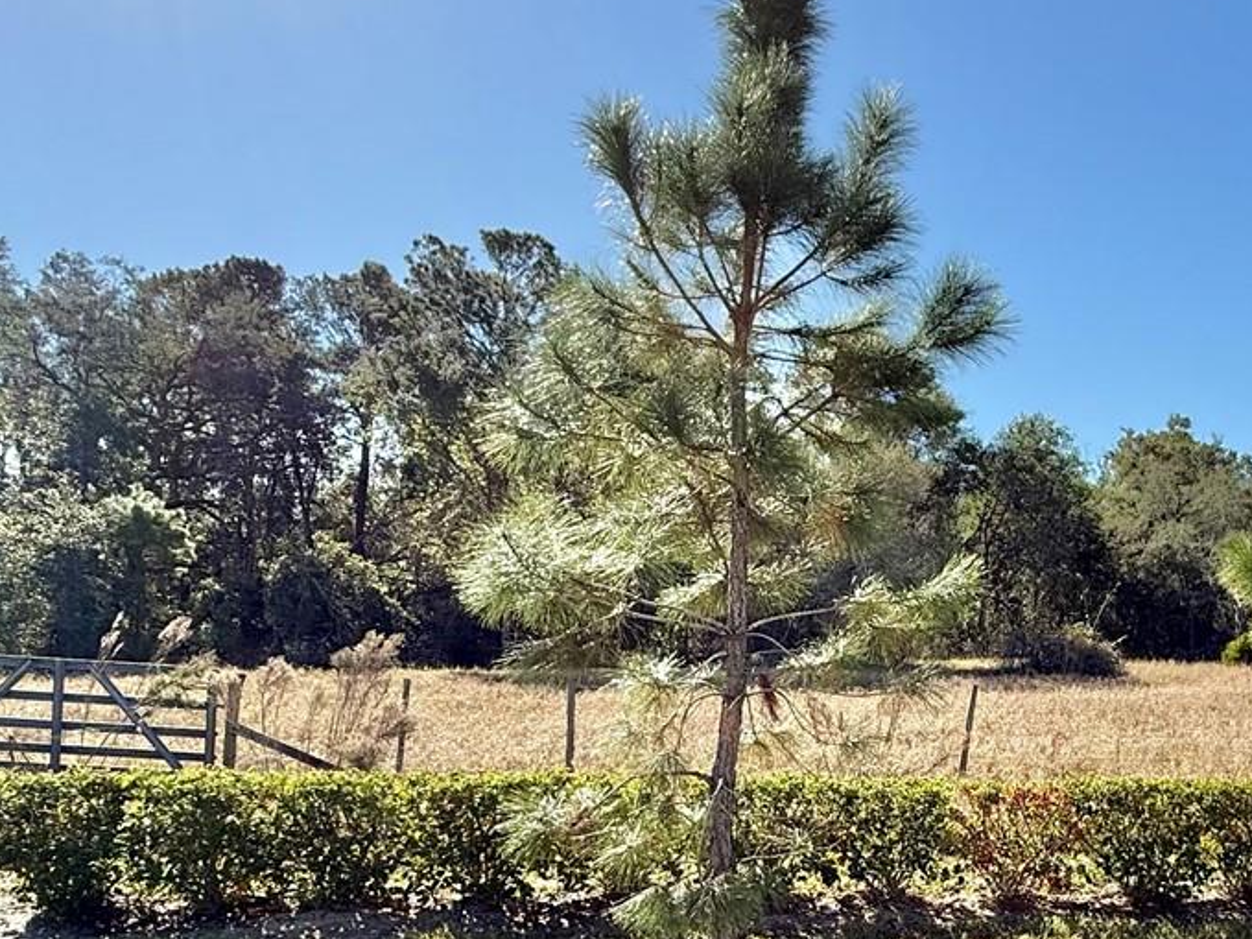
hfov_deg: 50.9
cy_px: 635
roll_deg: -1.1
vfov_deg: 42.3
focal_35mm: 33
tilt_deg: -1.1
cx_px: 1053
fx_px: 1193
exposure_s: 1/1259
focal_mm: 2.22
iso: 50
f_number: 2.2
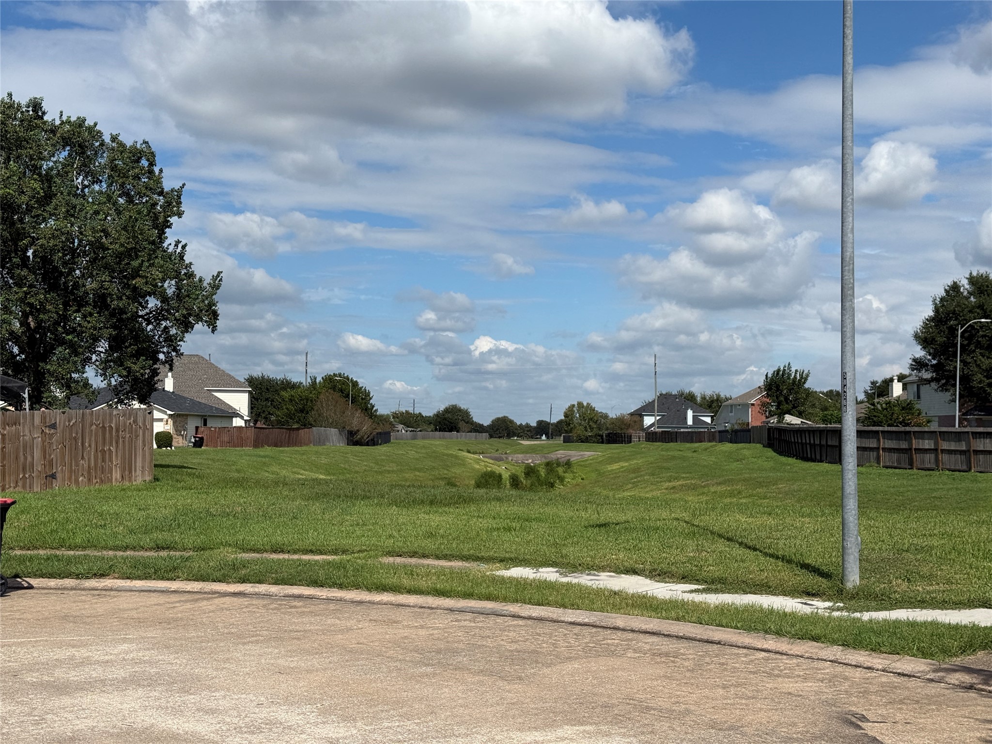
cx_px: 496
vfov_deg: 30.3
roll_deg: -0.2
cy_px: 372
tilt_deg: +3.4
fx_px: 1376
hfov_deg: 39.7
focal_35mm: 48
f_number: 1.78
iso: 64
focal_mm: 6.76
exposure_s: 1/8772
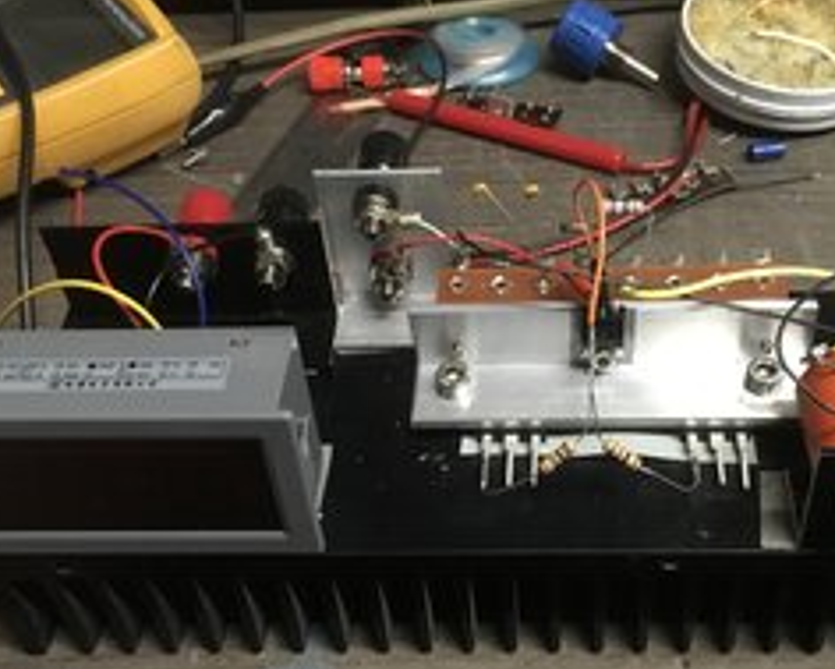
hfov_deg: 38.6
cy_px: 404
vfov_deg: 31.4
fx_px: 1187
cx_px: 509
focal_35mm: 48
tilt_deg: -46.8
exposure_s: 1/17
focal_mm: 4.15
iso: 250
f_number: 2.2
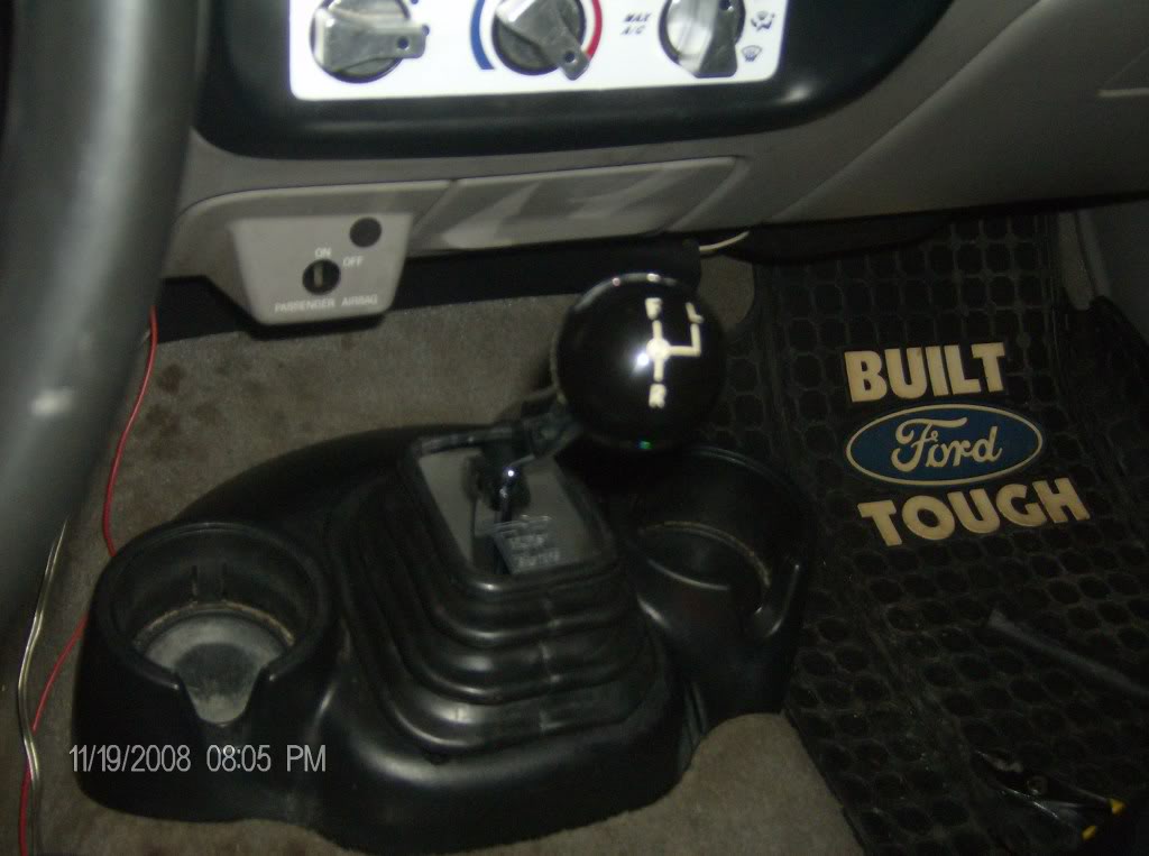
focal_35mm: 46
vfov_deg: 31.4
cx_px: 574
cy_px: 428
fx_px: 1523
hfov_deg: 41.3
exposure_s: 1/74
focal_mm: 7.7
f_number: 3.1
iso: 200
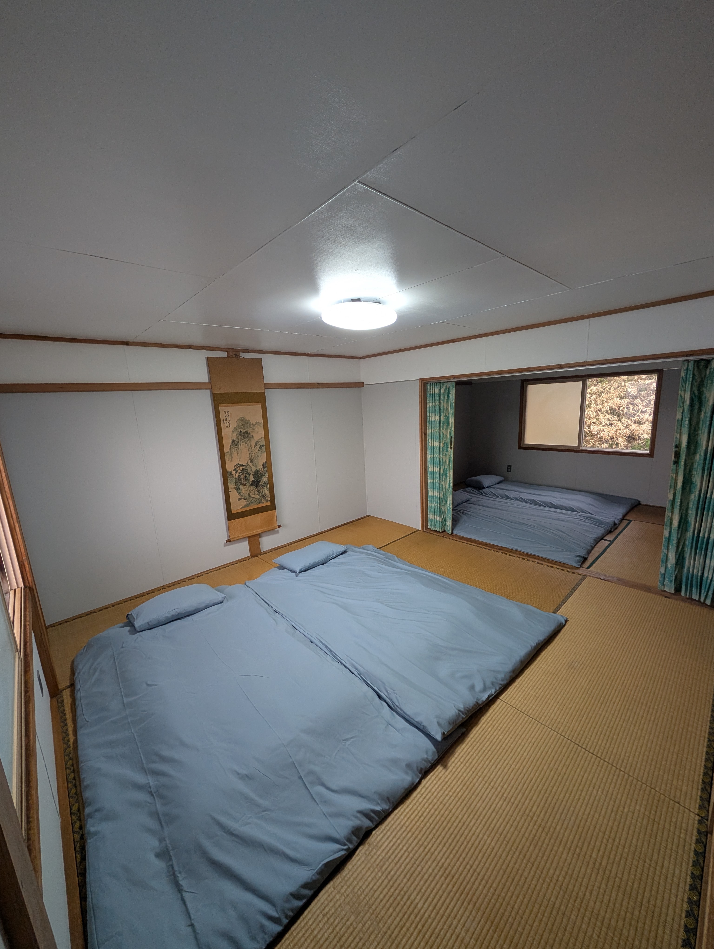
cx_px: 357
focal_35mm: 12
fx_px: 329
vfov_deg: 110.5
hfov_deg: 94.6
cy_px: 474
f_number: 1.7
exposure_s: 1/85.5
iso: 87
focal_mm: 2.02
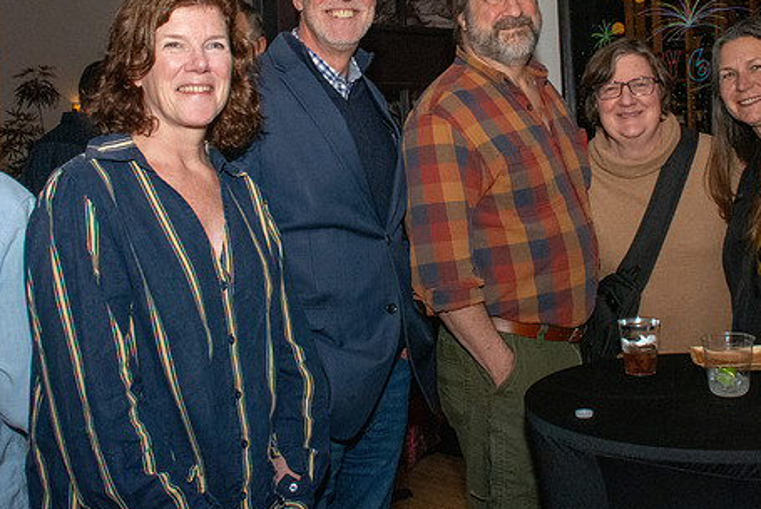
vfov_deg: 28.4
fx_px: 994
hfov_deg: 41.8
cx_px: 420
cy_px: 156
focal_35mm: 47
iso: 5000
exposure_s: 1/200
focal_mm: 21
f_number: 14
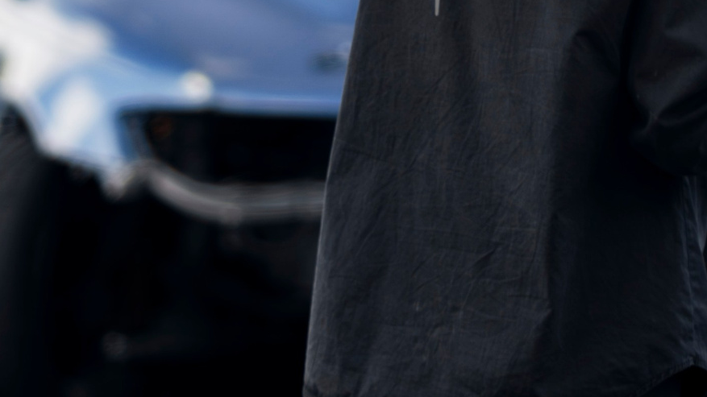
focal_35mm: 260
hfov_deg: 8.3
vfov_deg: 4.7
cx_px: 450
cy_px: -61
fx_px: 4873
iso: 100
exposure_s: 1/250
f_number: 1.8
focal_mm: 85
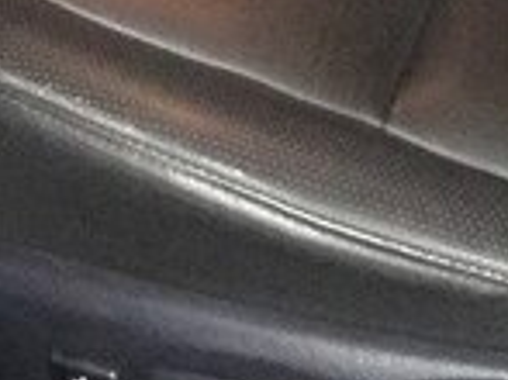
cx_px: 142
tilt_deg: -23.1
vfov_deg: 10.3
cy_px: -427
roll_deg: +2.1
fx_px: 1906
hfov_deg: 15.1
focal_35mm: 130
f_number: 2.2
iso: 800
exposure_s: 1/17
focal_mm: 4.15
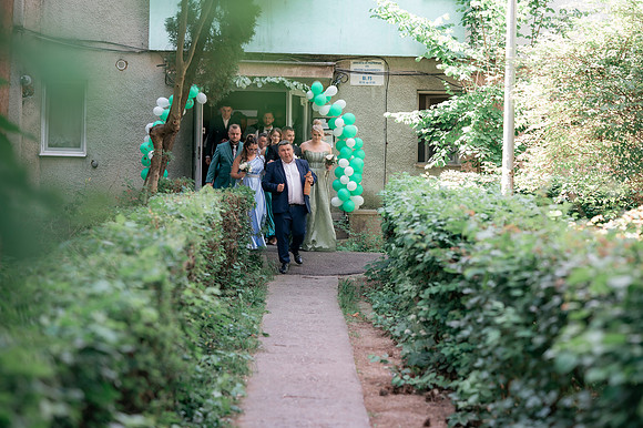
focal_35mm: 85
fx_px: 1517
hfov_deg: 23.9
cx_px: 322
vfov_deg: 16.1
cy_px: 214
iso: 320
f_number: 2.8
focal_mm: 85
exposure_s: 1/320
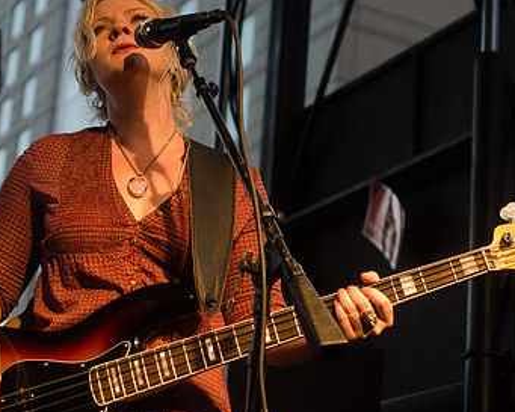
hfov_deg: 18.3
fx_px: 1601
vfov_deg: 14.7
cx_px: 246
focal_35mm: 105
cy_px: 216
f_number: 3.5
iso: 400
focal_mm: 44
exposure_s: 1/200
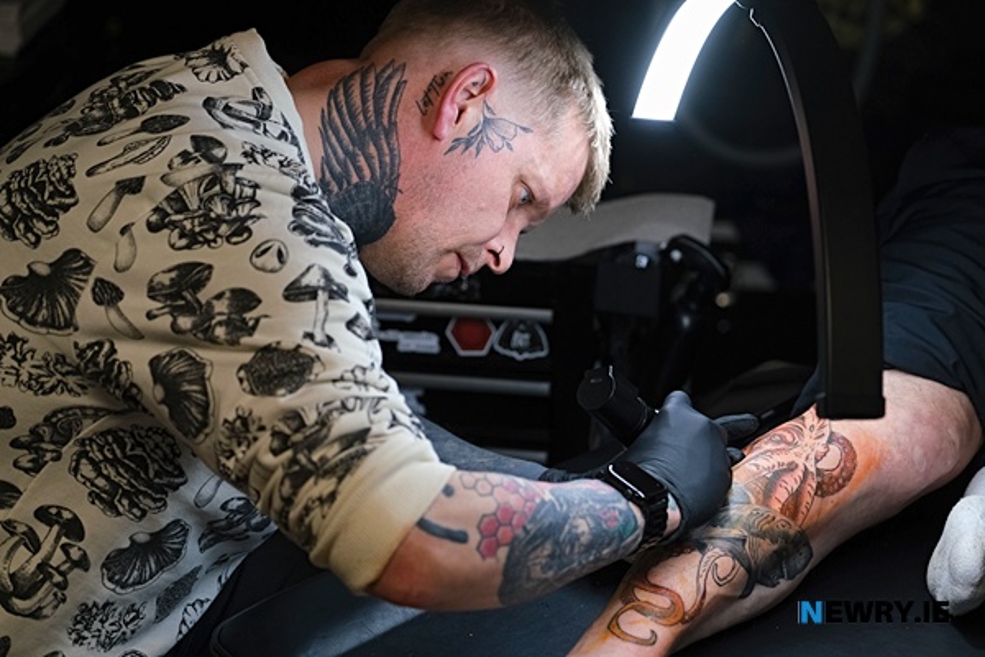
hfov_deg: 19.1
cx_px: 492
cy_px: 328
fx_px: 2927
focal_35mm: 107
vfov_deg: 12.8
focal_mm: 71.5
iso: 1600
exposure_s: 1/400
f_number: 2.8
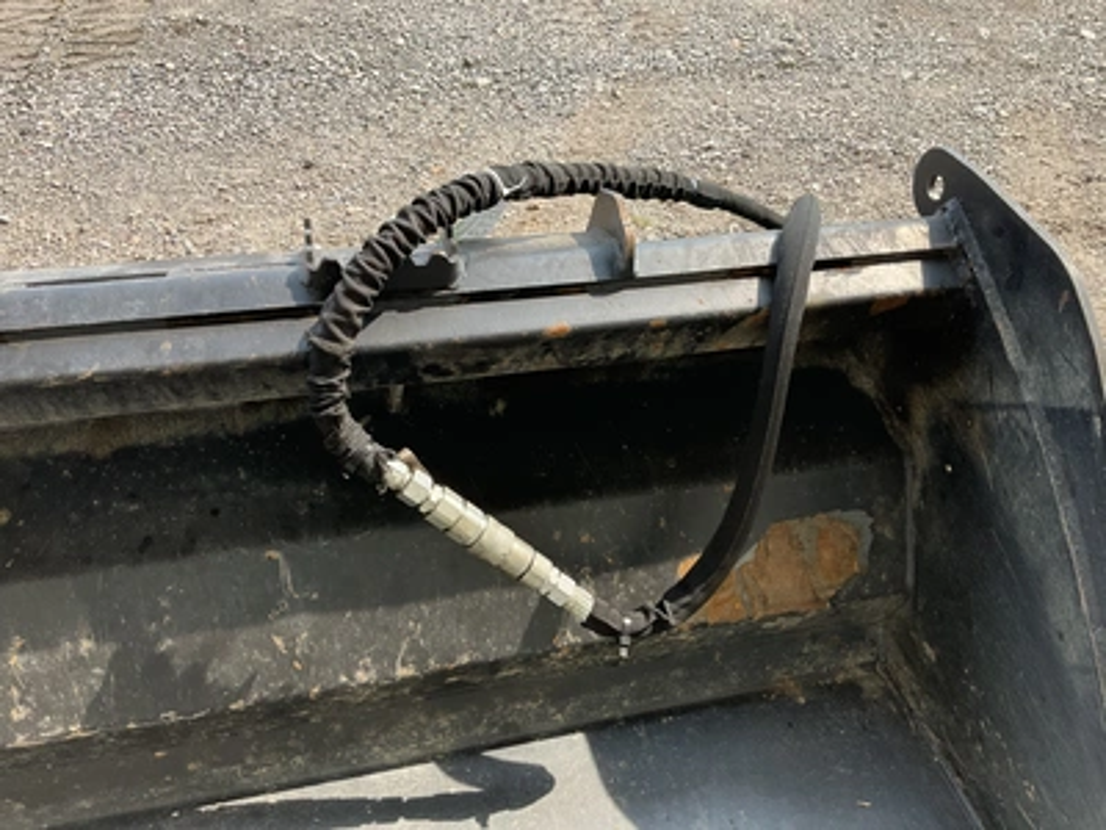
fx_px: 927
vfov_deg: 48.2
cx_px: 553
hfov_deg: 61.7
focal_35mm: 29
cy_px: 415
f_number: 1.8
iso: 25
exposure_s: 1/406
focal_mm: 3
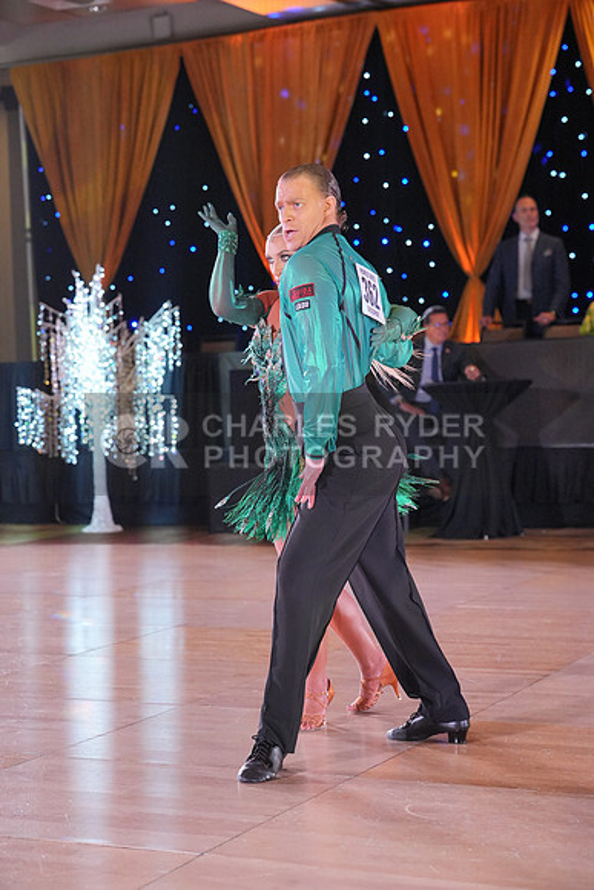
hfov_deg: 18.2
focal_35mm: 75
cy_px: 445
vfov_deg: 27.0
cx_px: 297
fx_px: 1855
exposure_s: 1/500
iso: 4000
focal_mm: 75
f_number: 4
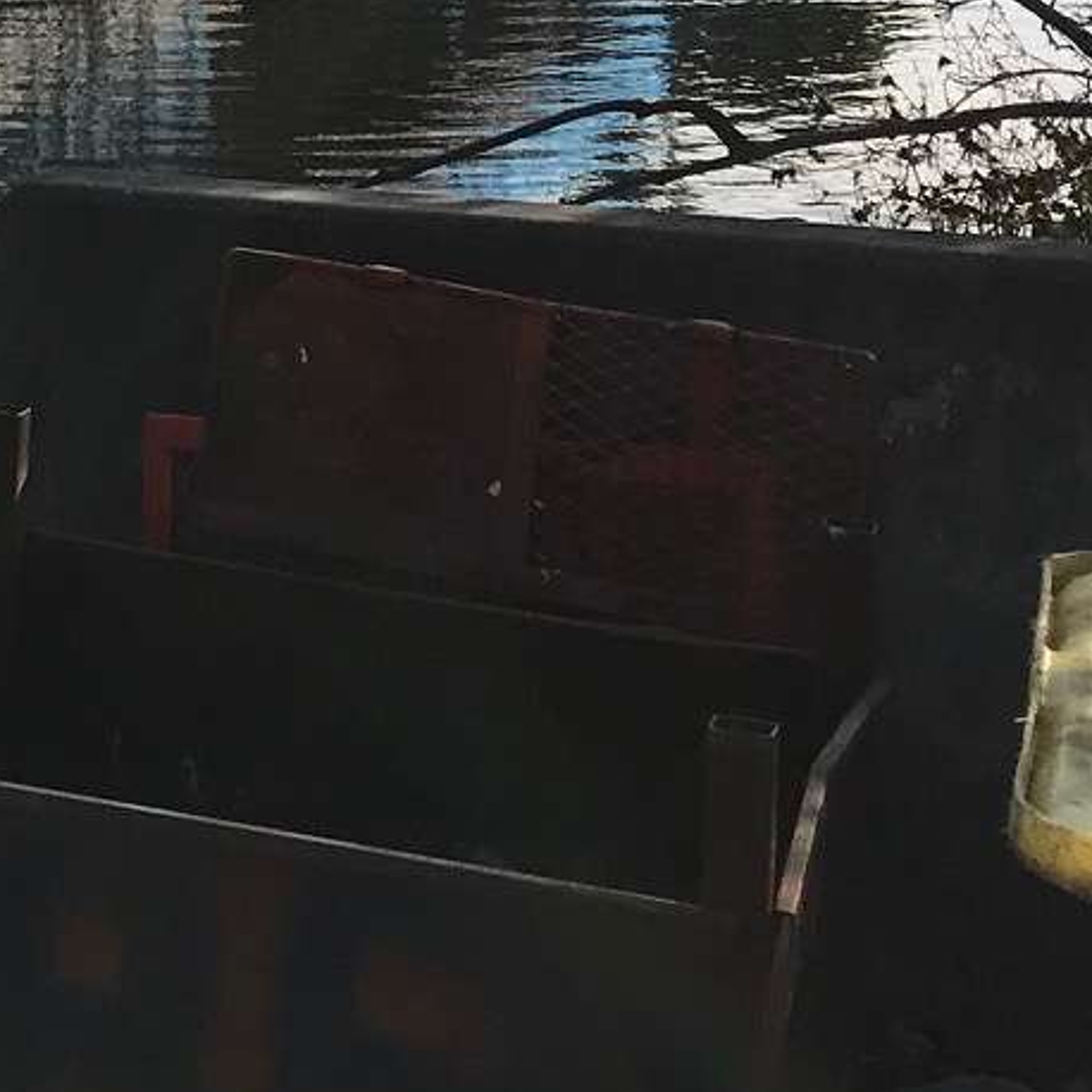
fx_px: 3890
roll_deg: -0.2
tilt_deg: +0.9
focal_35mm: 109
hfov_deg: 15.1
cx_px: -393
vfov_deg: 14.8
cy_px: -582
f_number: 1.8
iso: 20
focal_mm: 3.99
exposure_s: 1/3425
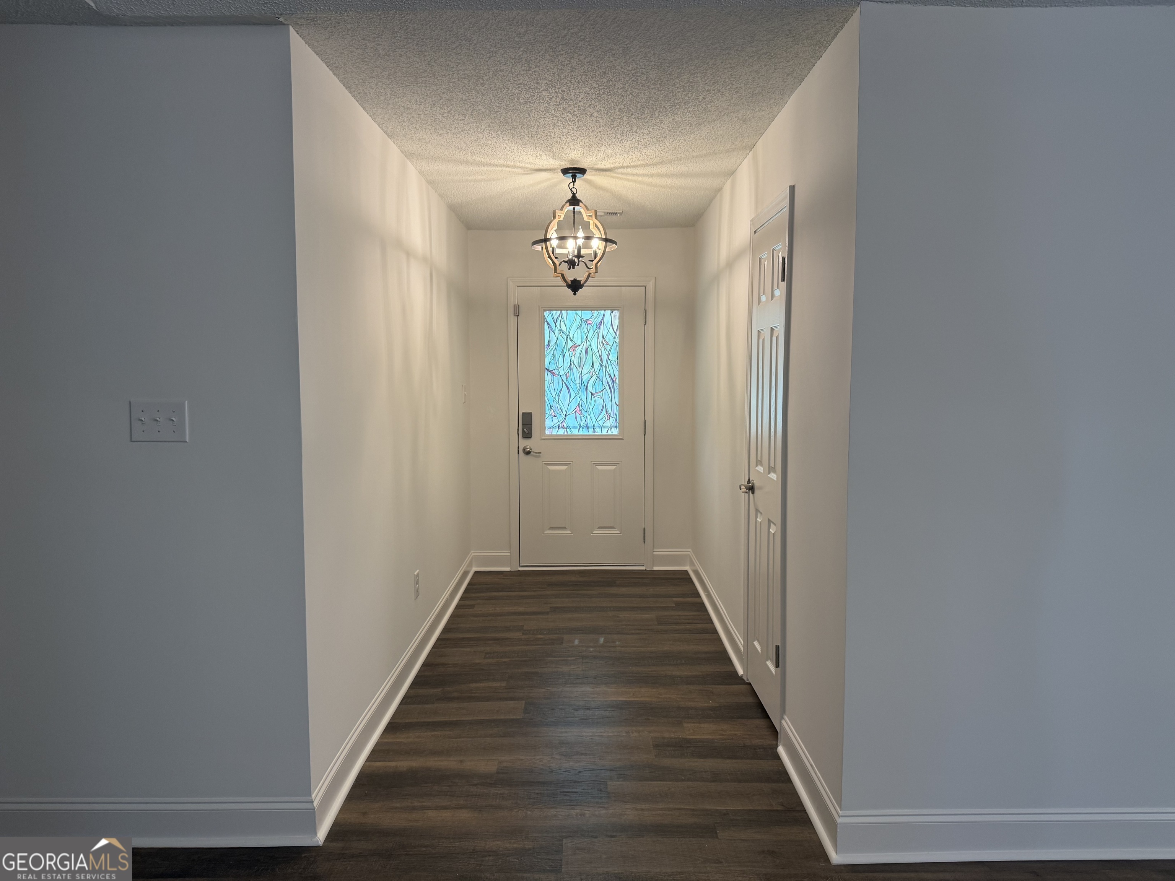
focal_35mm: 24
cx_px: 588
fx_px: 815
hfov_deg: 71.6
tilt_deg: -3.8
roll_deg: -0.1
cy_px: 440
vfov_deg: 56.8
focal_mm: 6.76
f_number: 1.78
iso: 160
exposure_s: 1/60
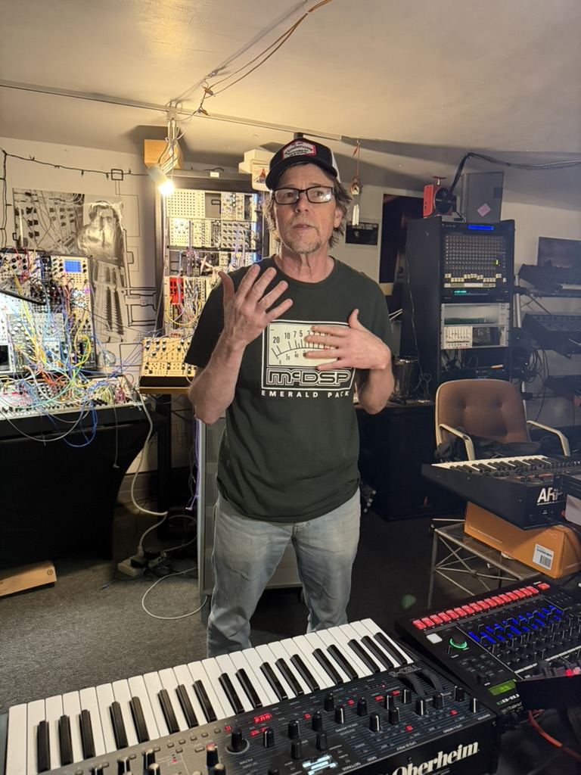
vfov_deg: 71.6
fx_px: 537
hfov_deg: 56.8
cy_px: 388
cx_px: 290
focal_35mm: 24
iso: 800
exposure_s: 1/60
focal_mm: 6.76
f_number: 1.78
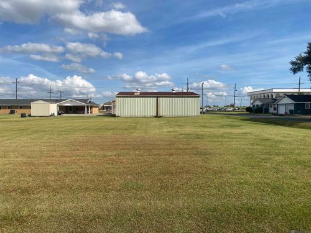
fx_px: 234
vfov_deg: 53.1
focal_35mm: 26
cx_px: 156
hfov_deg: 67.3
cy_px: 116
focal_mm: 4.25
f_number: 1.8
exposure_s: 1/4444
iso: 32
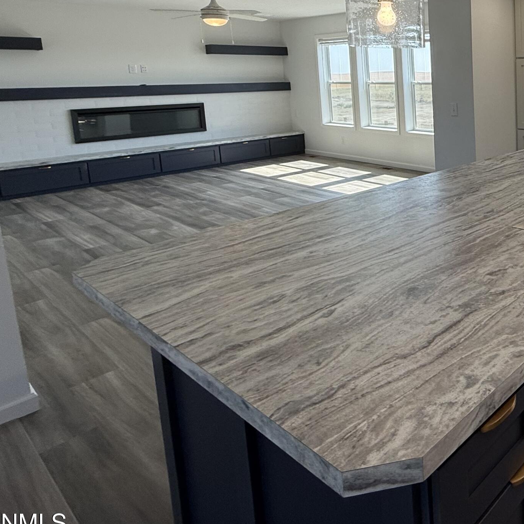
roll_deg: +0.1
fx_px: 462
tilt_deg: -8.6
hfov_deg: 46.6
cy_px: 133
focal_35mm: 27
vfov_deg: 56.3
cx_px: 551
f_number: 2.2
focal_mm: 2.22
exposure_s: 1/221
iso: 64
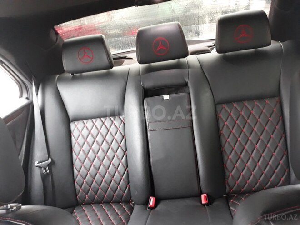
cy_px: 112
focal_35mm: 27
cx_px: 150
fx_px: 234
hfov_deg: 65.3
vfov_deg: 51.4
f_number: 1.7
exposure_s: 1/25
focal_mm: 3.71
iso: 320
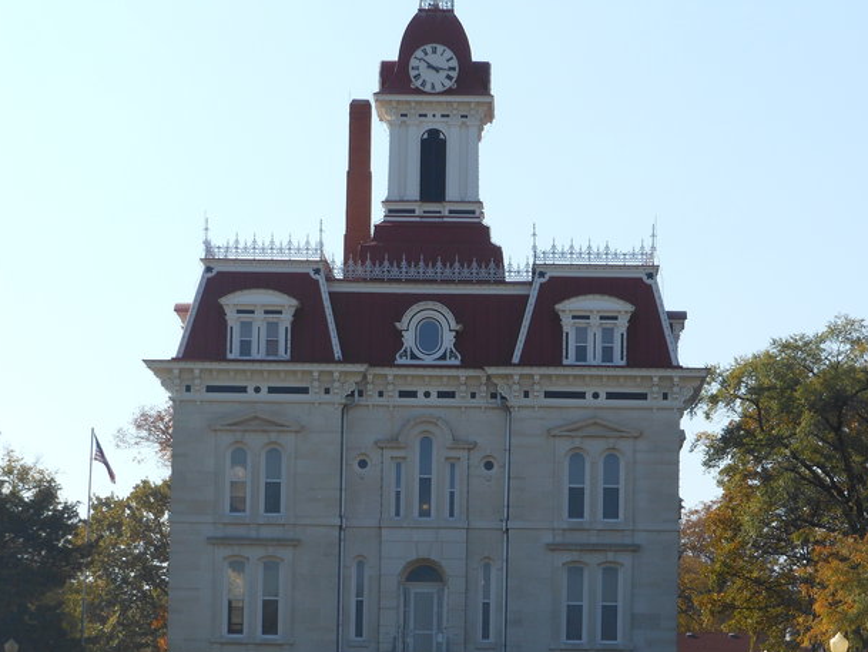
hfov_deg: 14.7
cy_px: 412
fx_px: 3361
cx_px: 469
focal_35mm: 134
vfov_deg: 11.1
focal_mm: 18.3
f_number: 5.4
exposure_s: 1/400
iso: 80
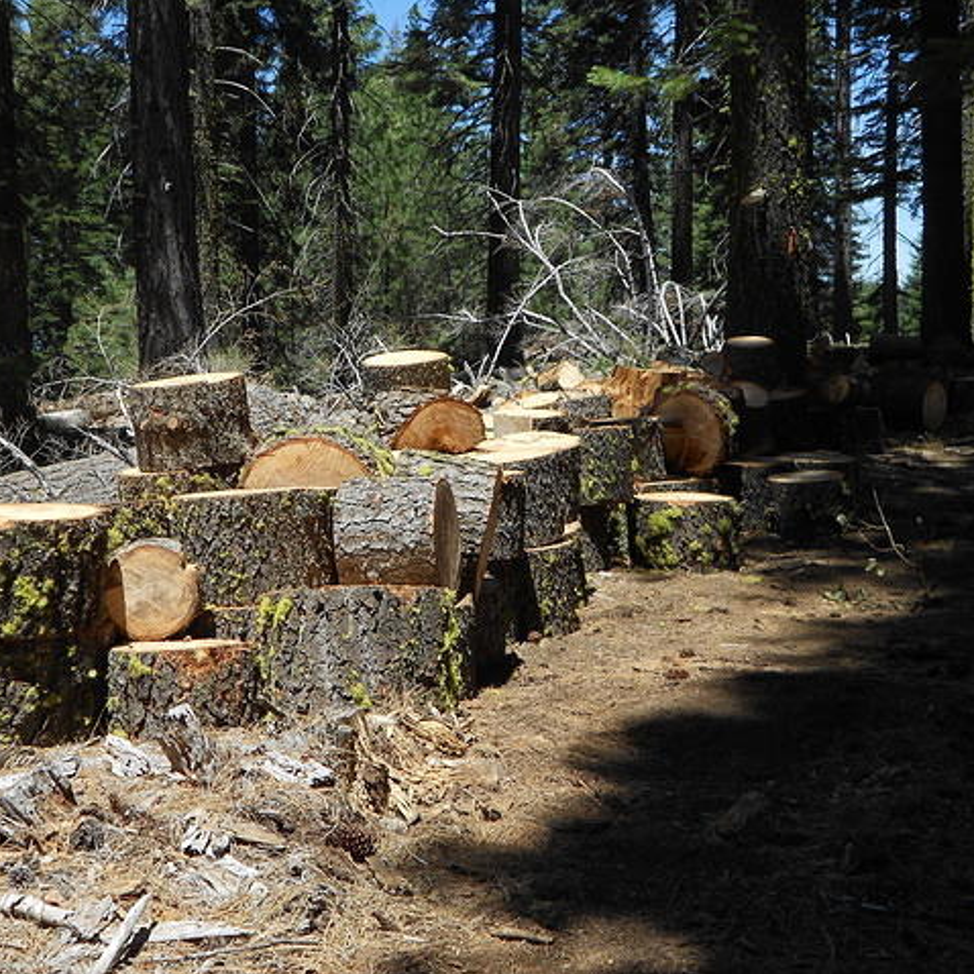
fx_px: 1846
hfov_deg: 29.5
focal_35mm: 58
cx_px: 373
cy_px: 487
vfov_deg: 29.6
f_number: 4.5
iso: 80
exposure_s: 1/400
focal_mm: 8.8
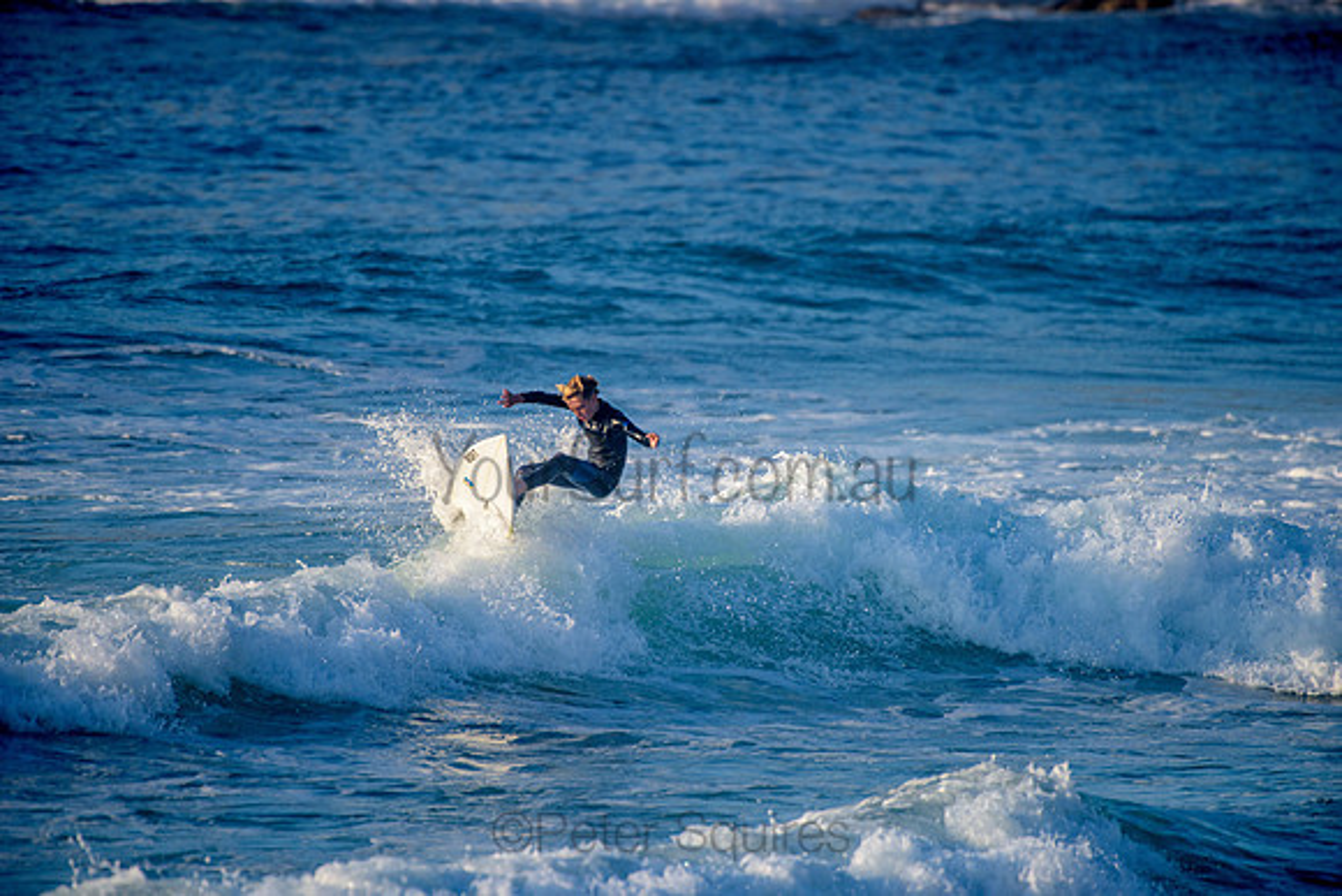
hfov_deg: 4.1
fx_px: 18642
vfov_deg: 2.8
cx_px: 671
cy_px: 448
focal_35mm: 500
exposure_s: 1/2000
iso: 320
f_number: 5.6
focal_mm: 500
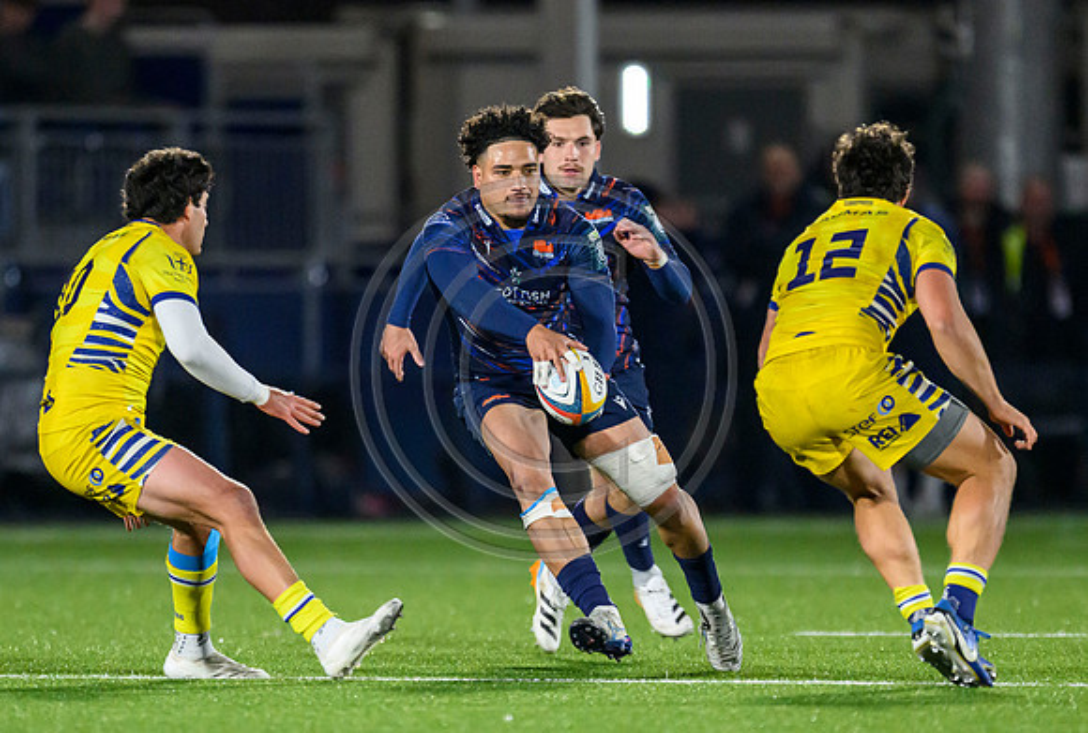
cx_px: 528
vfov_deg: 1.6
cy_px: 513
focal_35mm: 879
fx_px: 26656
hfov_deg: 2.3
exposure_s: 1/1000
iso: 8000
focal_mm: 560
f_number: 4
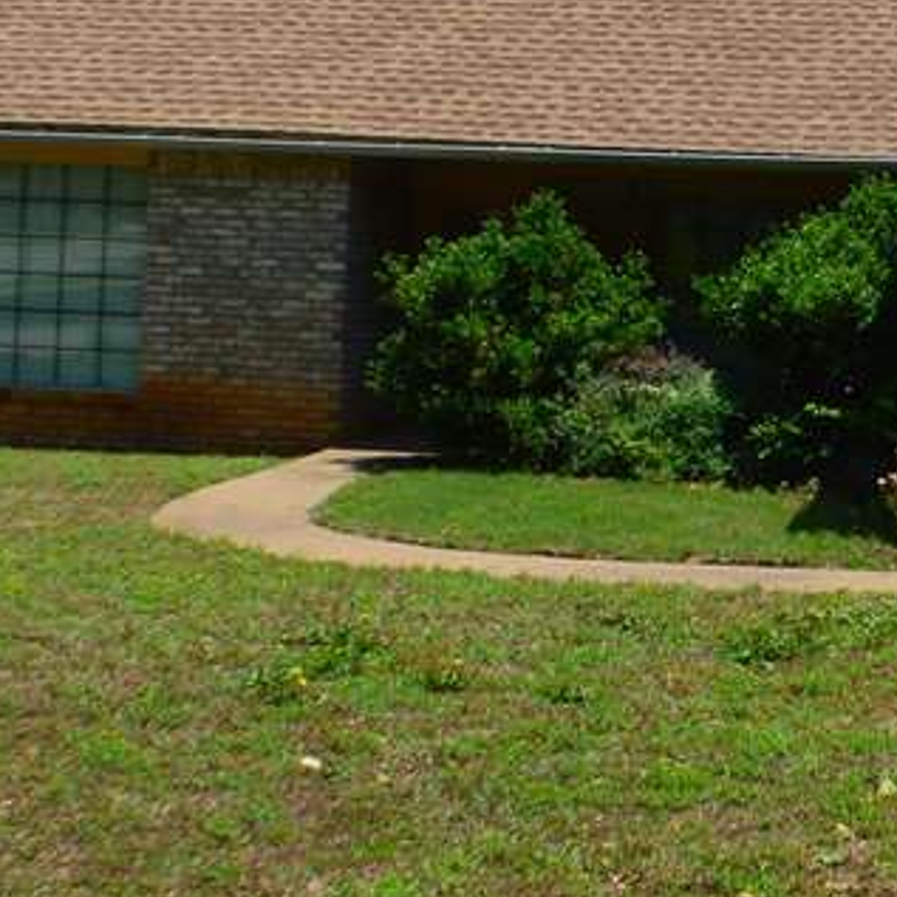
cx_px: 985
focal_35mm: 103
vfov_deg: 16.7
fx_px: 3020
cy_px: 78
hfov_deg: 16.4
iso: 320
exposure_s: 1/500
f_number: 11
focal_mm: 20
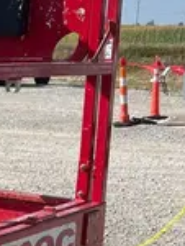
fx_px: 902
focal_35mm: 127
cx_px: -175
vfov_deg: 15.3
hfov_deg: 10.8
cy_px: 230
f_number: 1.6
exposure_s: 1/2899
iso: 50
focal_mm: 5.1
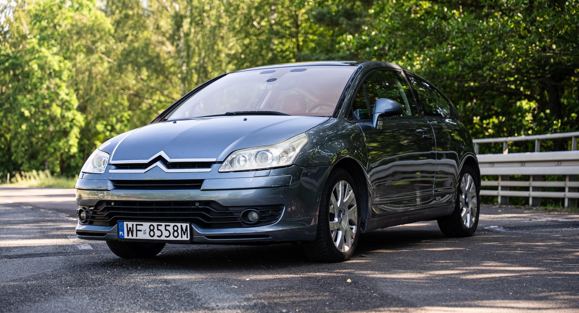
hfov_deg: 28.0
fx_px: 1160
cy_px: 168
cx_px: 288
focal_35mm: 76
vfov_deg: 15.4
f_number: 2.8
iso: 500
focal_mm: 70
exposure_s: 1/160
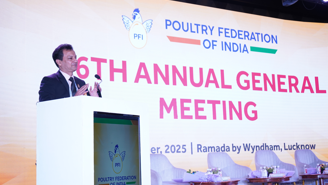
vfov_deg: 21.8
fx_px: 478
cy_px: 90
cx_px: 165
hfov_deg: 37.8
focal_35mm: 55
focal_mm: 52
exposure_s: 1/250
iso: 1000
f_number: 5
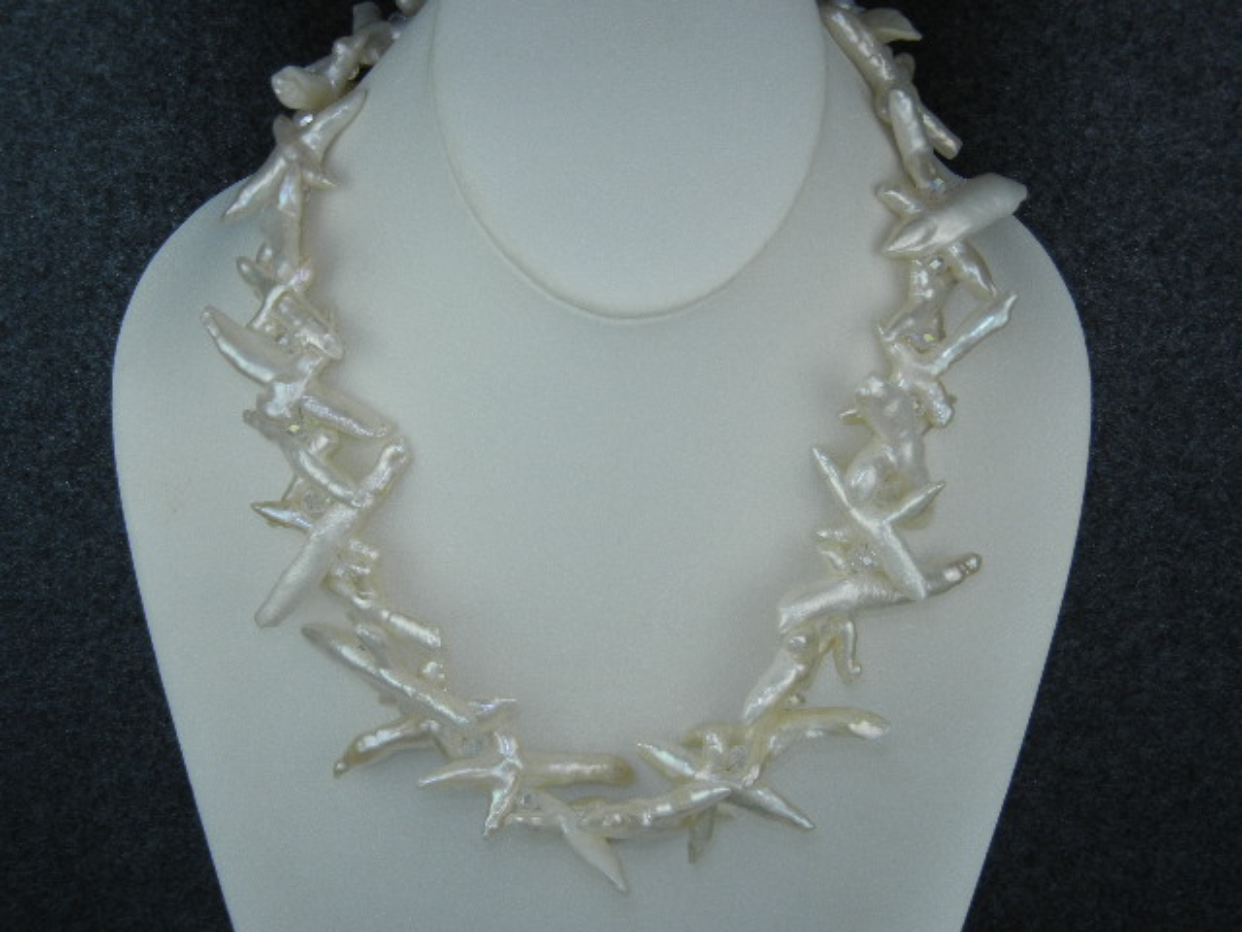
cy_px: 466
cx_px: 621
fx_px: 1399
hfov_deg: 47.9
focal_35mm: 39
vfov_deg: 36.8
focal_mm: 7.1
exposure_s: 1/42.2
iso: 160
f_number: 3.7
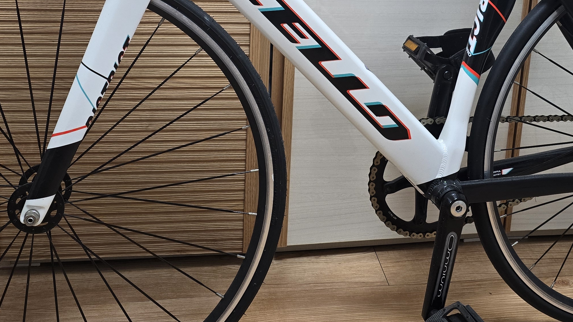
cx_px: 332
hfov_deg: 41.2
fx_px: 760
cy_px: -6
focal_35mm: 50
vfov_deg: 22.9
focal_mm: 6.3
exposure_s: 1/120
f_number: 1.7
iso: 200
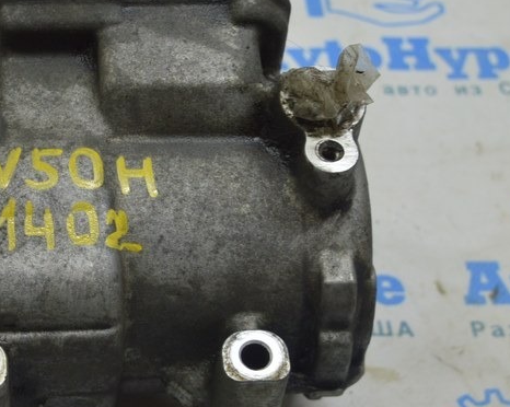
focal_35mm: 99
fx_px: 1493
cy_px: 246
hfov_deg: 19.0
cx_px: 51
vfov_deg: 15.5
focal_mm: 32
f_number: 5.6
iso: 400
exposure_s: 1/40
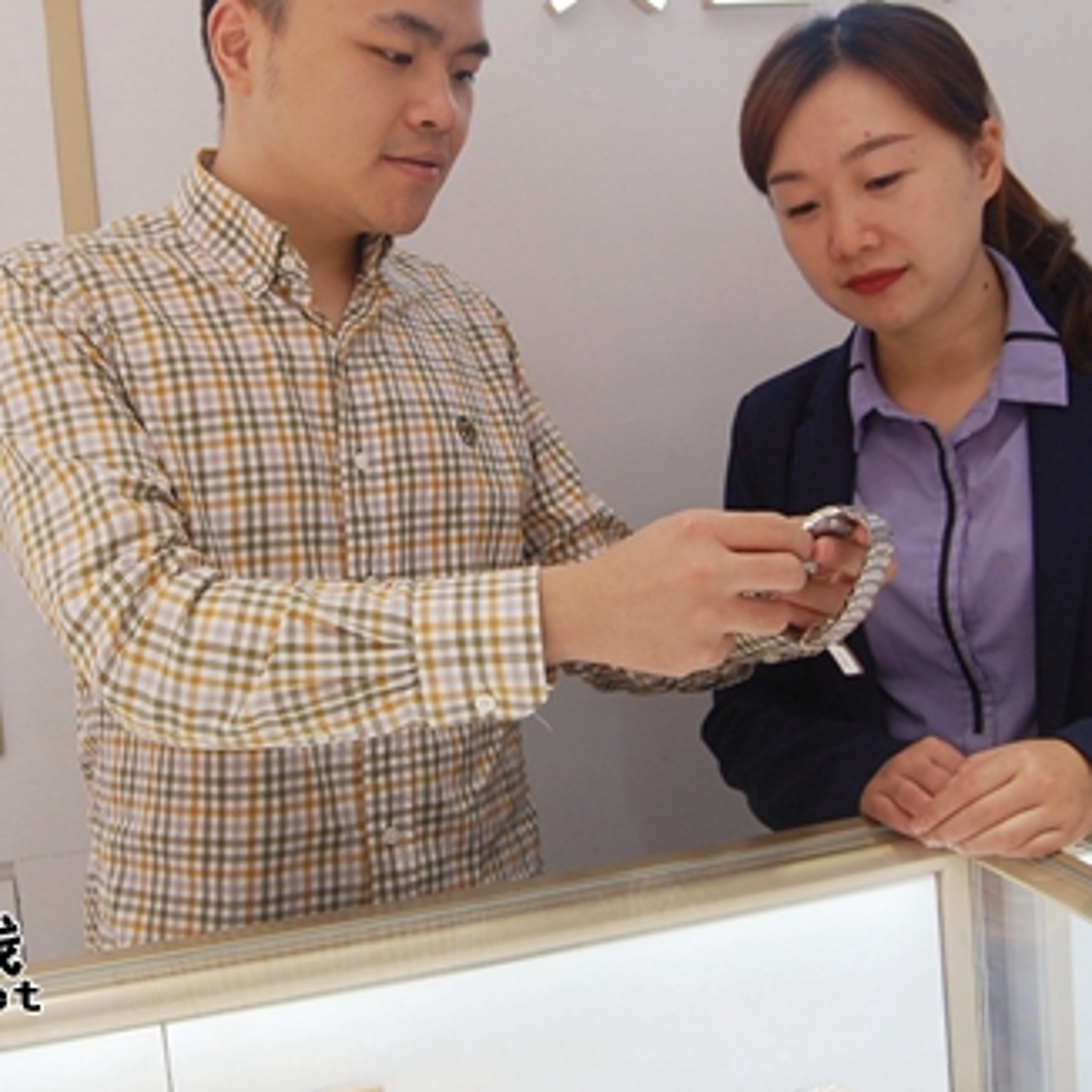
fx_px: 1606
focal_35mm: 45
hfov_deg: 37.4
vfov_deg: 37.3
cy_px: 392
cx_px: 446
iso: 280
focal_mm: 18
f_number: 5.6
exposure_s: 1/125
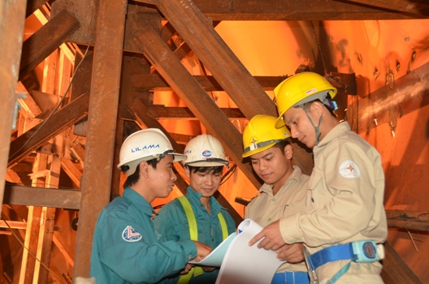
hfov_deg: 46.5
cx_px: 214
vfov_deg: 31.8
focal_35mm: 42
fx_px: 500
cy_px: 142
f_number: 4
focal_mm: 28
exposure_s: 1/30
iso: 1000
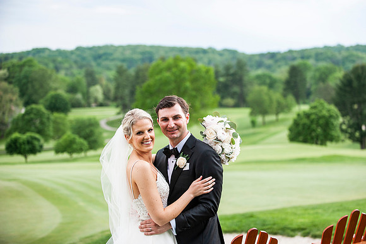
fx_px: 738
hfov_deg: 27.8
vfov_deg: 18.7
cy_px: 121
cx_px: 188
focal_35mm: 73
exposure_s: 1/800
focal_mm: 70
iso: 640
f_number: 2.8
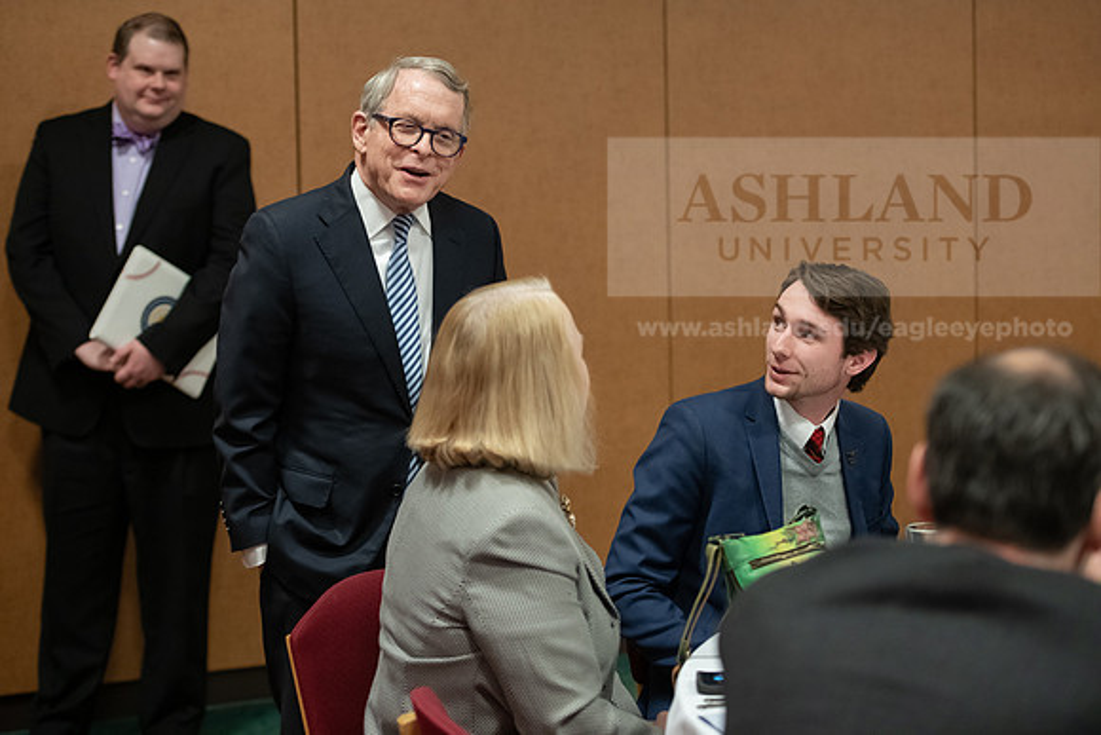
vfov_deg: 19.5
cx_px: 550
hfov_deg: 28.8
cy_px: 368
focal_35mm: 70
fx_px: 2141
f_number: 3.2
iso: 3200
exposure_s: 1/200
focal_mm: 70
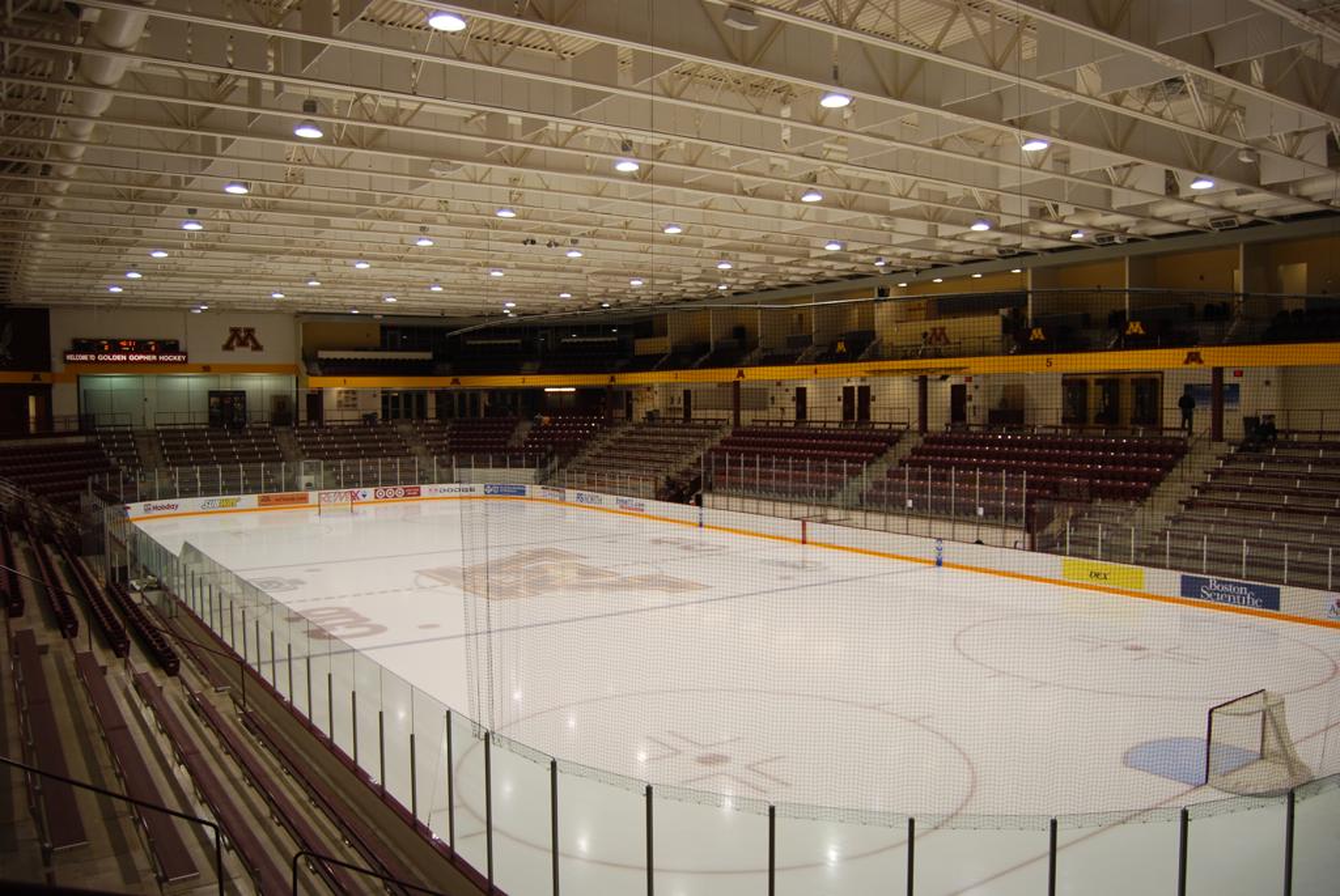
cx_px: 670
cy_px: 448
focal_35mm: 27
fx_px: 1006
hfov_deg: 67.3
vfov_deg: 48.0
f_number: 3.5
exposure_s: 1/50
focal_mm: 18
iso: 200
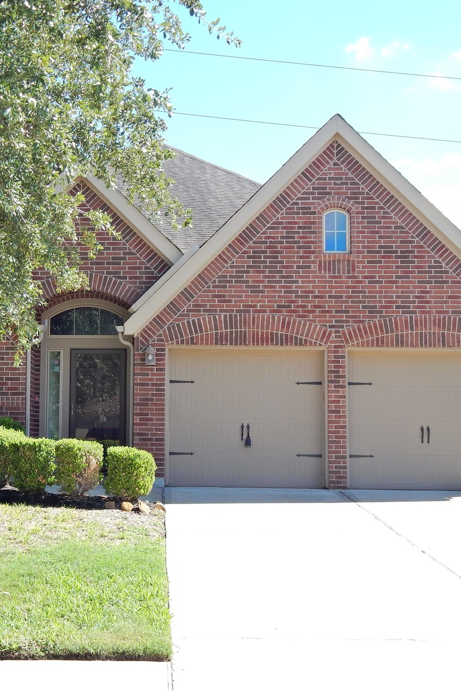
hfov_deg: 25.3
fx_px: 1018
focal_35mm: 53
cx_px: 126
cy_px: 347
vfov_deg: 37.5
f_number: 3.4
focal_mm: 6.8
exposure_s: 1/400
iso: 125
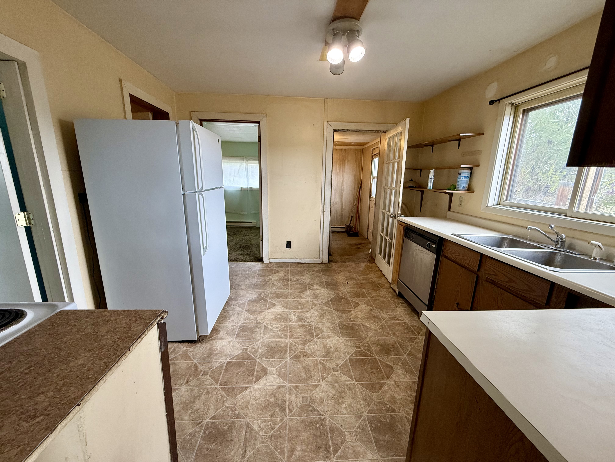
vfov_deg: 85.7
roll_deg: -0.2
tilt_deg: -11.9
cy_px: 231
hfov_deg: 102.1
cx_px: 308
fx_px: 249
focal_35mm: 14
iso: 200
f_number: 2.2
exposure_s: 1/120
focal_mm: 2.22
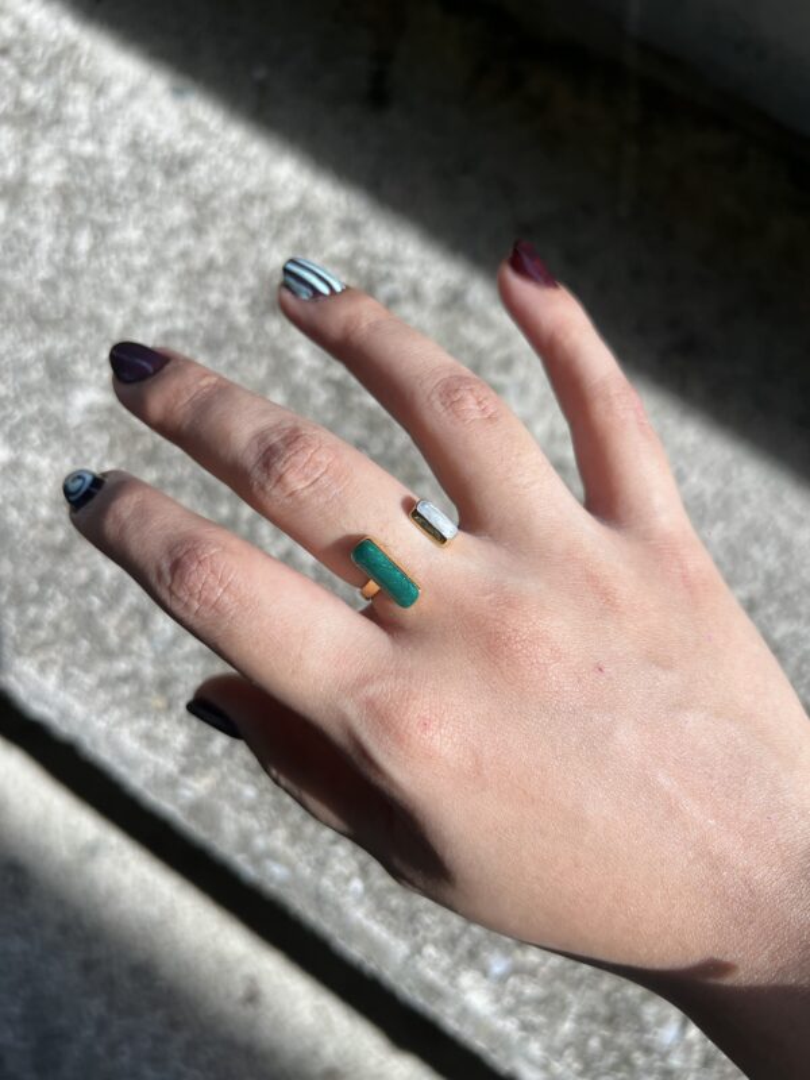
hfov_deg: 53.1
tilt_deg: -73.1
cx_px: 405
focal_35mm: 26
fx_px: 811
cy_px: 540
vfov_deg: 67.3
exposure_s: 1/2045
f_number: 1.5
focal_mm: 5.7
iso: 50
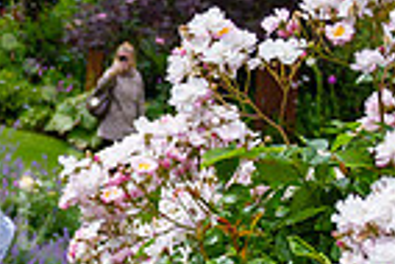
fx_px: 1351
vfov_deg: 11.1
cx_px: -172
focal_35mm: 123
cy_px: 221
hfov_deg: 15.5
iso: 200
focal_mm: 14
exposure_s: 1/2500
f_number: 2.5
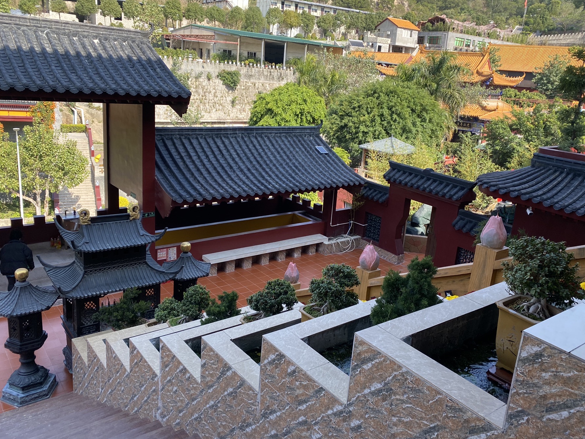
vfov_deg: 48.2
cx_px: 306
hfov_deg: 61.6
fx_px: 490
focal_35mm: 29
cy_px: 204
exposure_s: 1/585
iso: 32
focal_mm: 4.25
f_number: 1.8
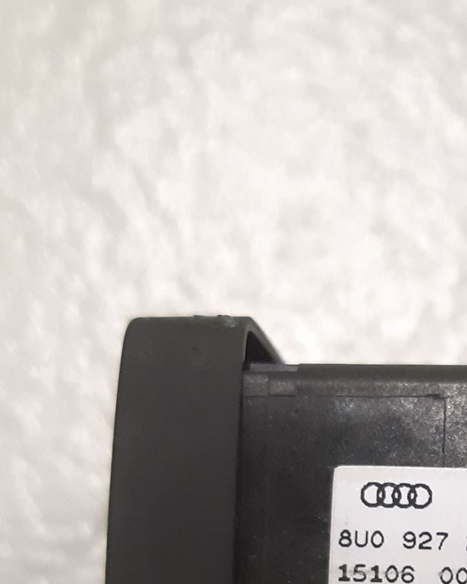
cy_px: 553
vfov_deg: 26.7
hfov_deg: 21.8
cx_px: 451
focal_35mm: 68
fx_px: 1175
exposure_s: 1/33
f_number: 1.7
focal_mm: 3.93
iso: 250
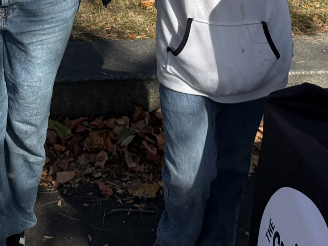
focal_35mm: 77
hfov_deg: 25.2
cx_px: 101
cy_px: -130
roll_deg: -1.8
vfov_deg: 17.1
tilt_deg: -12.7
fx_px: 729
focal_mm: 6.76
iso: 100
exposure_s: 1/3425
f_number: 1.78
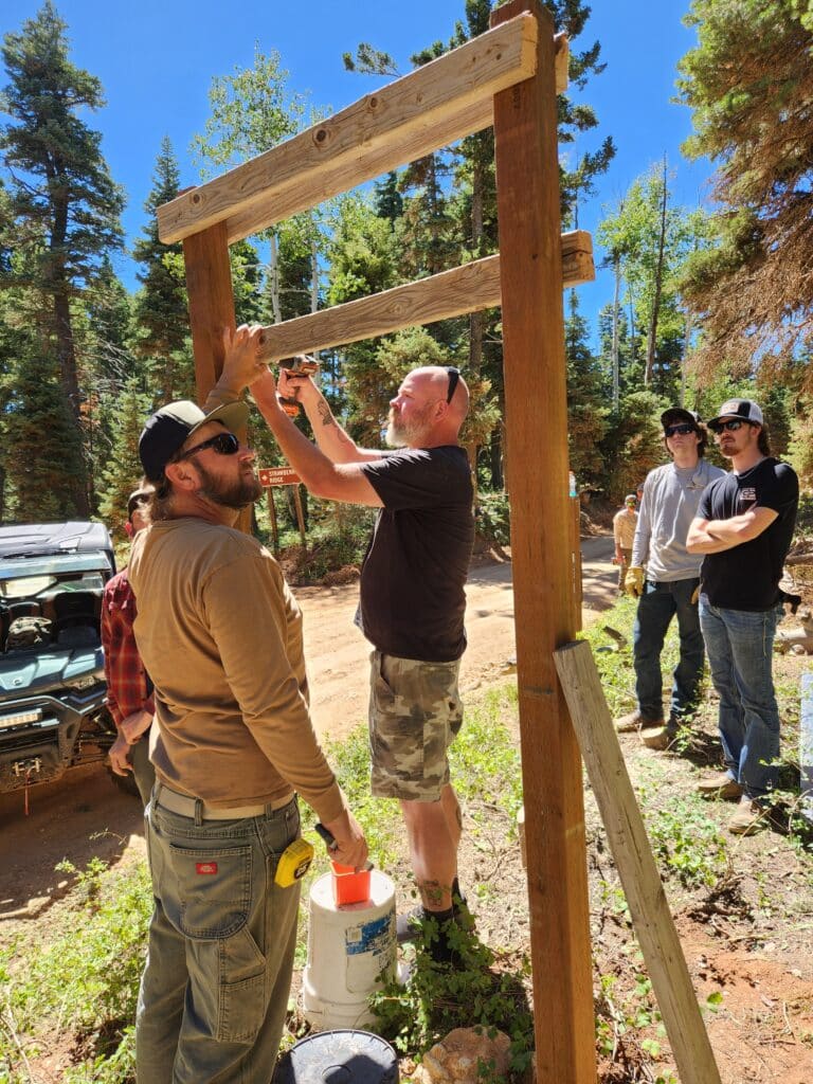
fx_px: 720
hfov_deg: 58.9
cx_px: 406
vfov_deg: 73.9
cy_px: 542
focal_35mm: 23
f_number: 1.8
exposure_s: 1/390
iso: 20
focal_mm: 5.4
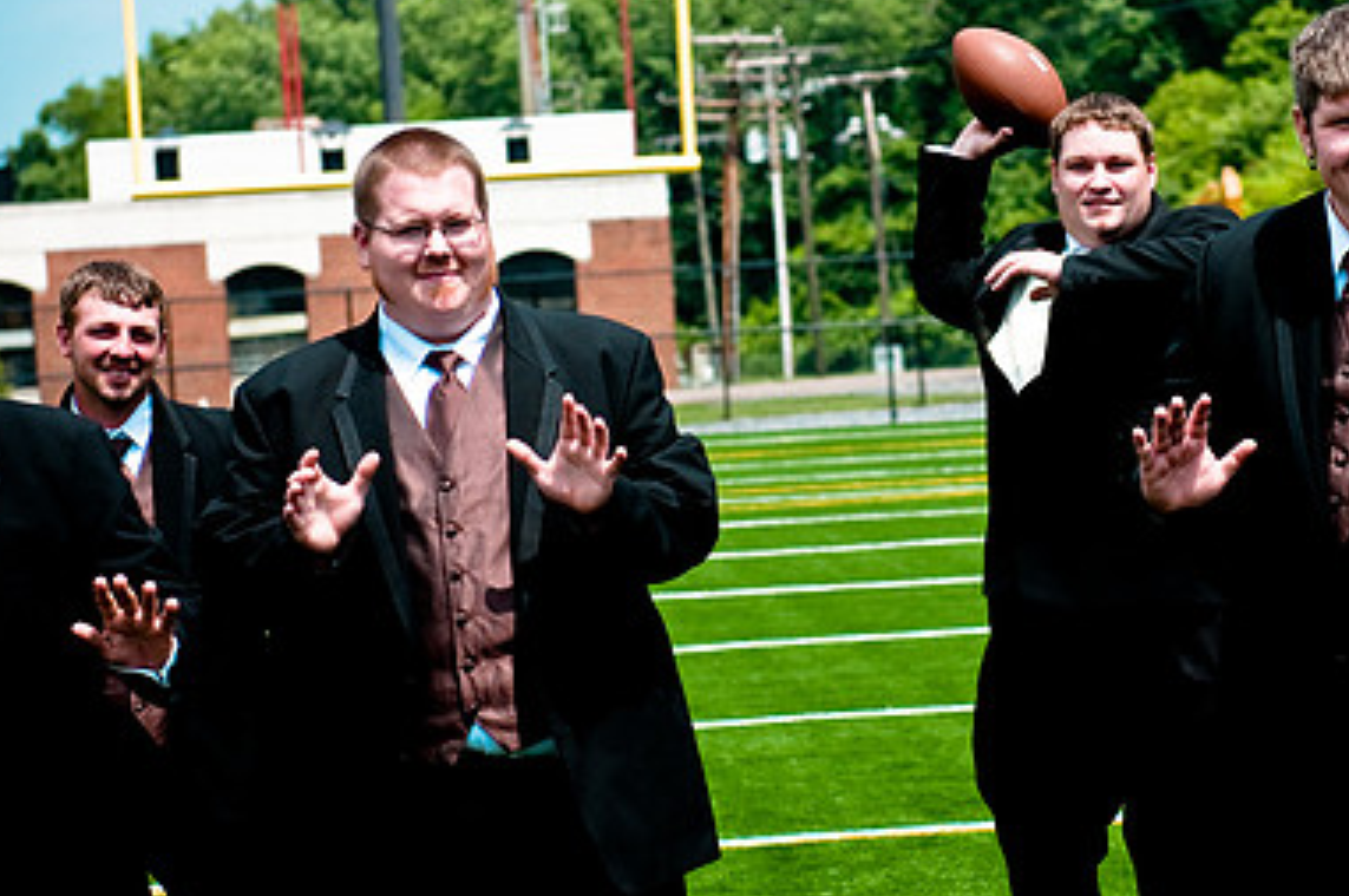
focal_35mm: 160
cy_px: 374
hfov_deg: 12.8
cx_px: 945
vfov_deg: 8.6
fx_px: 5988
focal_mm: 70
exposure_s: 1/1600
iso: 200
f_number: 4
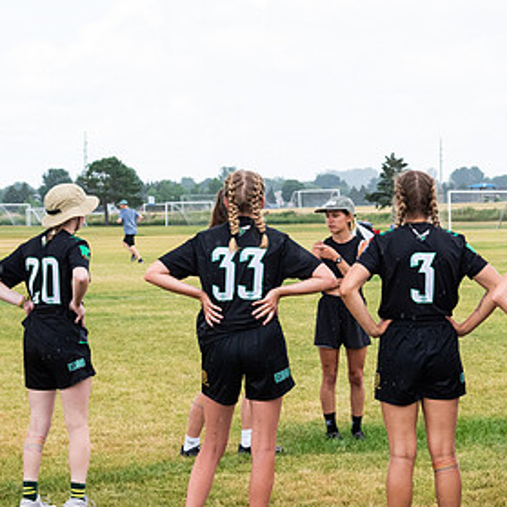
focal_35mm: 126
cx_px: 446
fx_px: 2088
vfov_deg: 13.8
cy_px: 248
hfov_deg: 13.7
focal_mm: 38
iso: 800
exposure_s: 1/640
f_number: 5.6
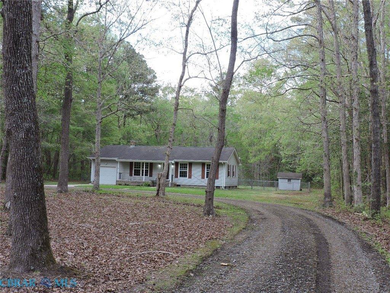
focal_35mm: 43
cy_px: 146
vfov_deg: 33.6
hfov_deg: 43.9
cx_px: 195
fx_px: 484
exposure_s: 1/60
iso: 100
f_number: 3.4
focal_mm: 7.7
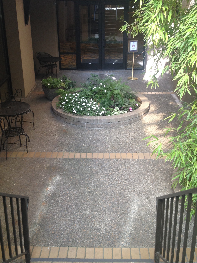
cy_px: 117
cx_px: 97
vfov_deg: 41.2
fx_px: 349
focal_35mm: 46
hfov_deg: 31.5
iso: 50
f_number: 2.4
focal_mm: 4.28
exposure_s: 1/40
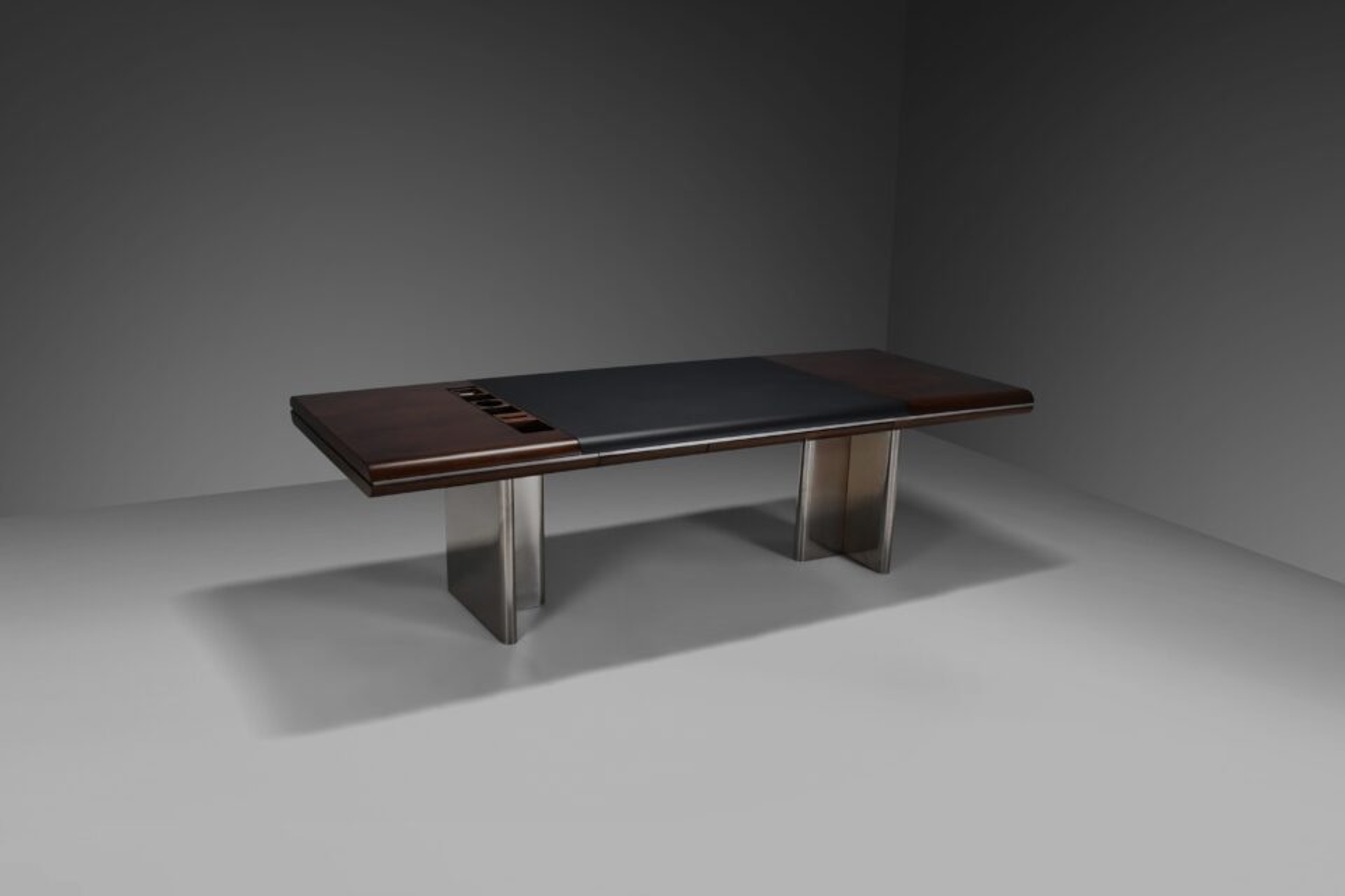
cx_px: 672
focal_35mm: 30
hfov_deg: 61.9
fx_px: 1121
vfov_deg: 43.6
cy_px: 448
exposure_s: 1/250
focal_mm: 20
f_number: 9
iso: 800
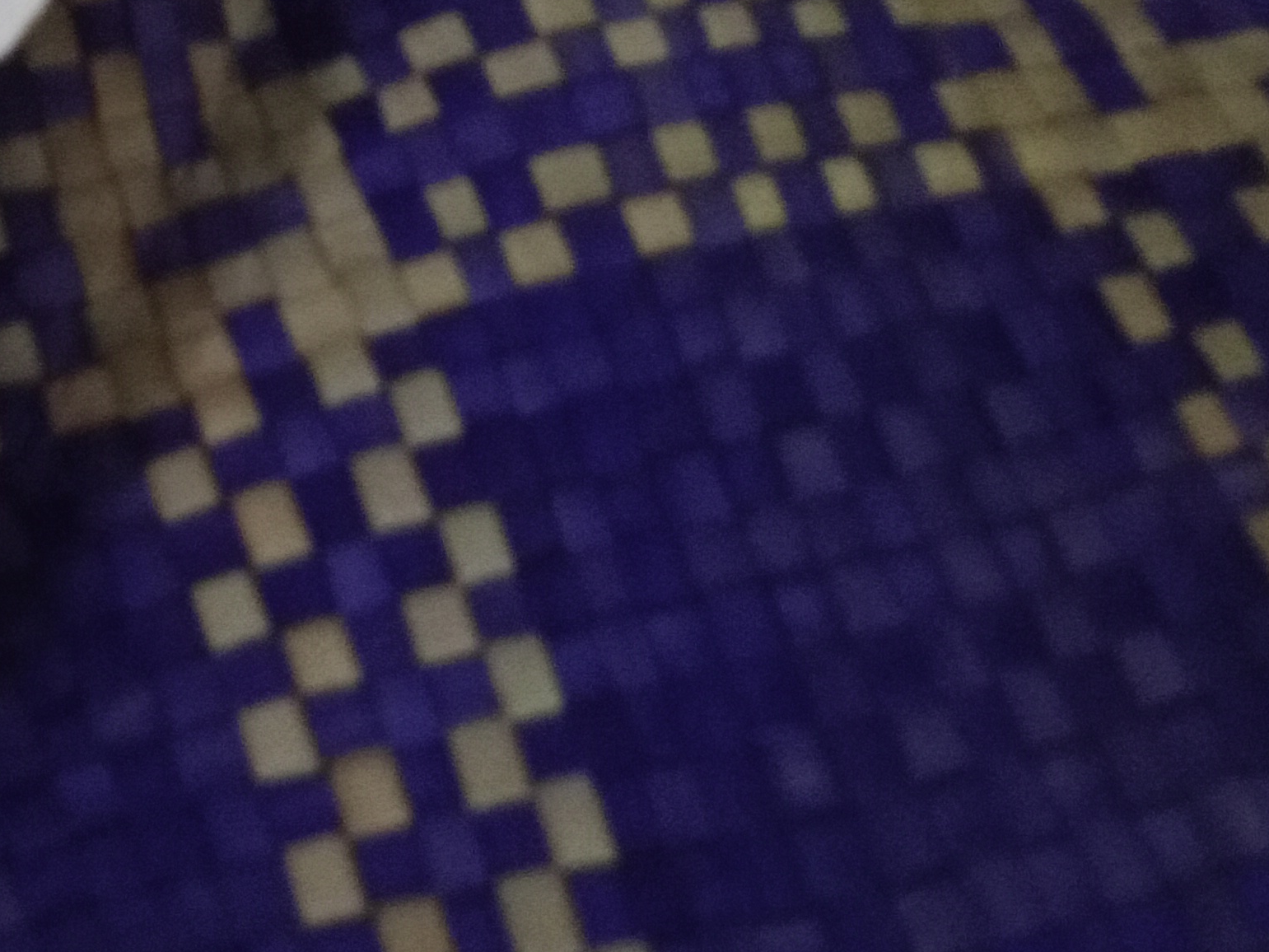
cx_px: -506
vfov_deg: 16.5
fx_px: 3080
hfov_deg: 20.6
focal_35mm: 84
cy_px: -319
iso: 4542
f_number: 1.79
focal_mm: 4.7
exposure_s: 1/20
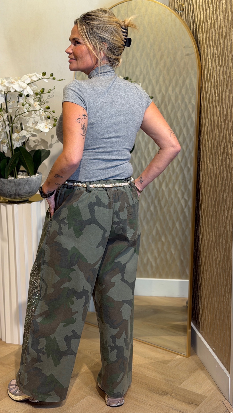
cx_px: 96
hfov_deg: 22.6
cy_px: 208
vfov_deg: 39.2
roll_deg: +1.1
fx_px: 582
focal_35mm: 53
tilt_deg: -11.6
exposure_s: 1/100
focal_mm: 6.76
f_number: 1.78
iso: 64
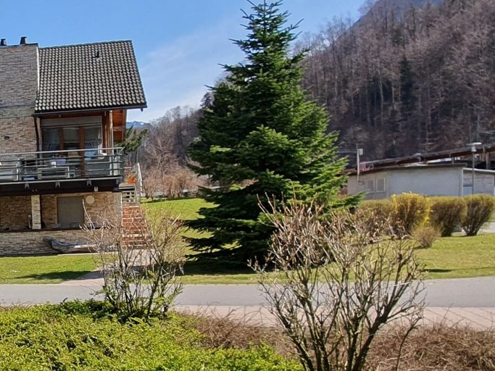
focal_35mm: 39
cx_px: -30
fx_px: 558
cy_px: 271
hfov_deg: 40.2
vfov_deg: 36.1
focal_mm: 1.8
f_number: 2.2
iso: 50
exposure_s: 1/872
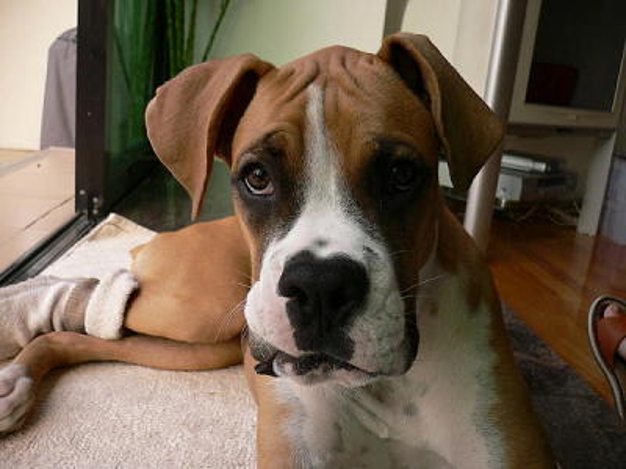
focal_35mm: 35
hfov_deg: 52.6
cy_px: 234
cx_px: 313
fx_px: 633
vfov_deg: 40.7
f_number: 2.8
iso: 64
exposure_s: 1/100
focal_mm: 5.8
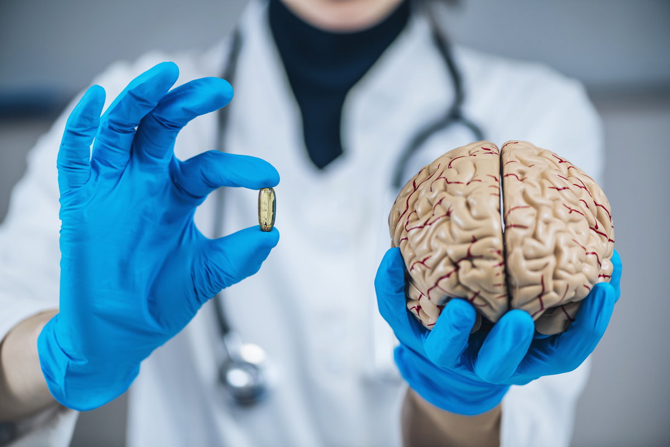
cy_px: 224
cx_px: 335
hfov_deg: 19.5
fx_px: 1954
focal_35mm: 105
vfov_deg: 13.0
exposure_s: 1/160
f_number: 3
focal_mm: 105
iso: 64
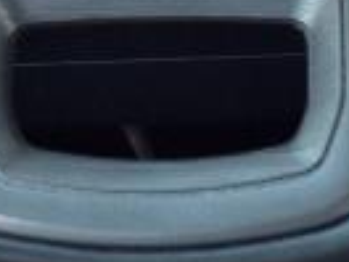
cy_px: -294
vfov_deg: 6.8
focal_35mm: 210
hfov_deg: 9.4
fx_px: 2117
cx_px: 177
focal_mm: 3.58
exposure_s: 1/40
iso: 40
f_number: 1.9
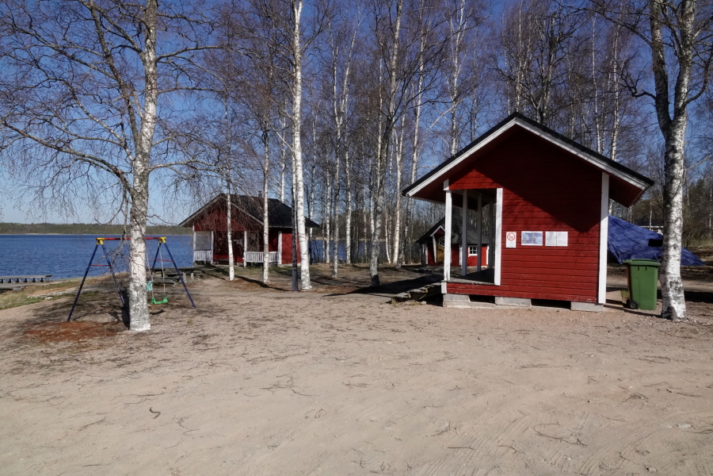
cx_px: 356
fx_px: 475
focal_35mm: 24
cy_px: 238
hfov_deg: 73.7
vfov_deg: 53.1
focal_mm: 8.8
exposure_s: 1/2000
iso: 1250
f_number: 11
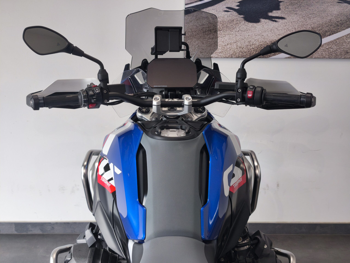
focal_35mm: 46
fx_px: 465
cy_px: 132
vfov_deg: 31.5
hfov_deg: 41.2
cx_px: 175
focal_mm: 6.57
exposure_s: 1/100
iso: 64
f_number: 1.6
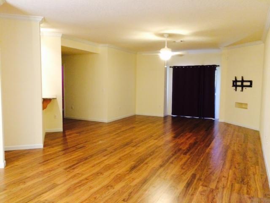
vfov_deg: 46.8
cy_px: 102
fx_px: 234
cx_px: 135
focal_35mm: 30
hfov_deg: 60.0
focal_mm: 4.12
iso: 250
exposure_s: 1/30
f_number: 2.2
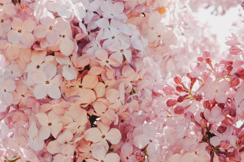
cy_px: 81
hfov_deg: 27.0
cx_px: 122
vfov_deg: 18.1
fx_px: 508
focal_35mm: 75
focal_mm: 50
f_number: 10
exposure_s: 1/250
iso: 400
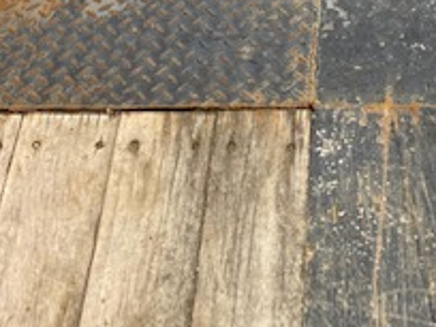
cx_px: 423
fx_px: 1108
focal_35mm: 88
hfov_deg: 21.6
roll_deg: -2.6
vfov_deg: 15.6
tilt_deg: -41.6
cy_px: -147
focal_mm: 3.99
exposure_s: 1/121
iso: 25
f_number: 1.8
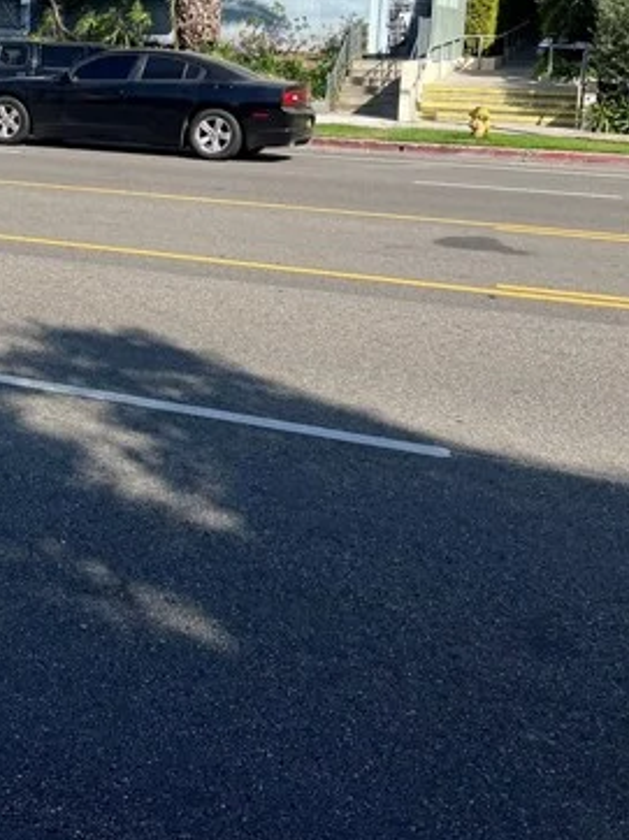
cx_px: 81
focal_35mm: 46
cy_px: 200
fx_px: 1116
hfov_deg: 30.3
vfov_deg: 40.0
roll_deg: -2.0
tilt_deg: -10.5
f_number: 1.5
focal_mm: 5.7
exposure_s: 1/3460
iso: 50
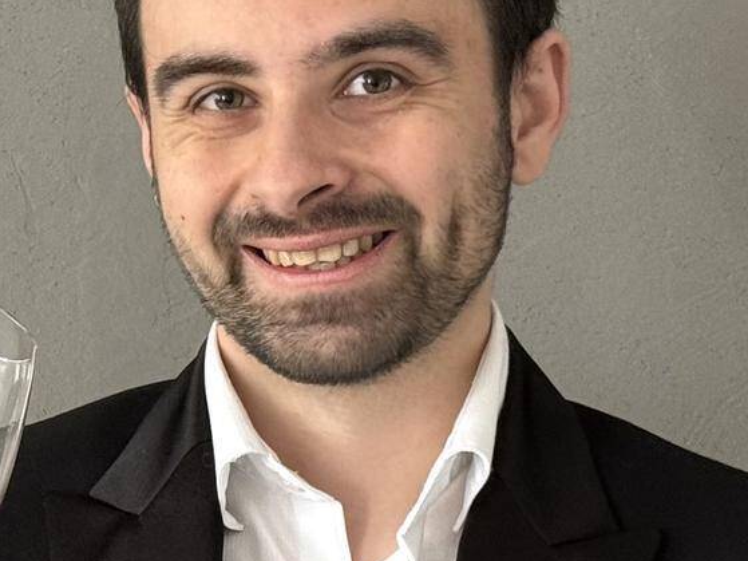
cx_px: 149
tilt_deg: -1.5
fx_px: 3802
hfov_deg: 11.2
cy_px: 598
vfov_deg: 8.4
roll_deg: -2.5
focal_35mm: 176
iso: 250
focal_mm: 6.76
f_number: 1.78
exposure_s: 1/47
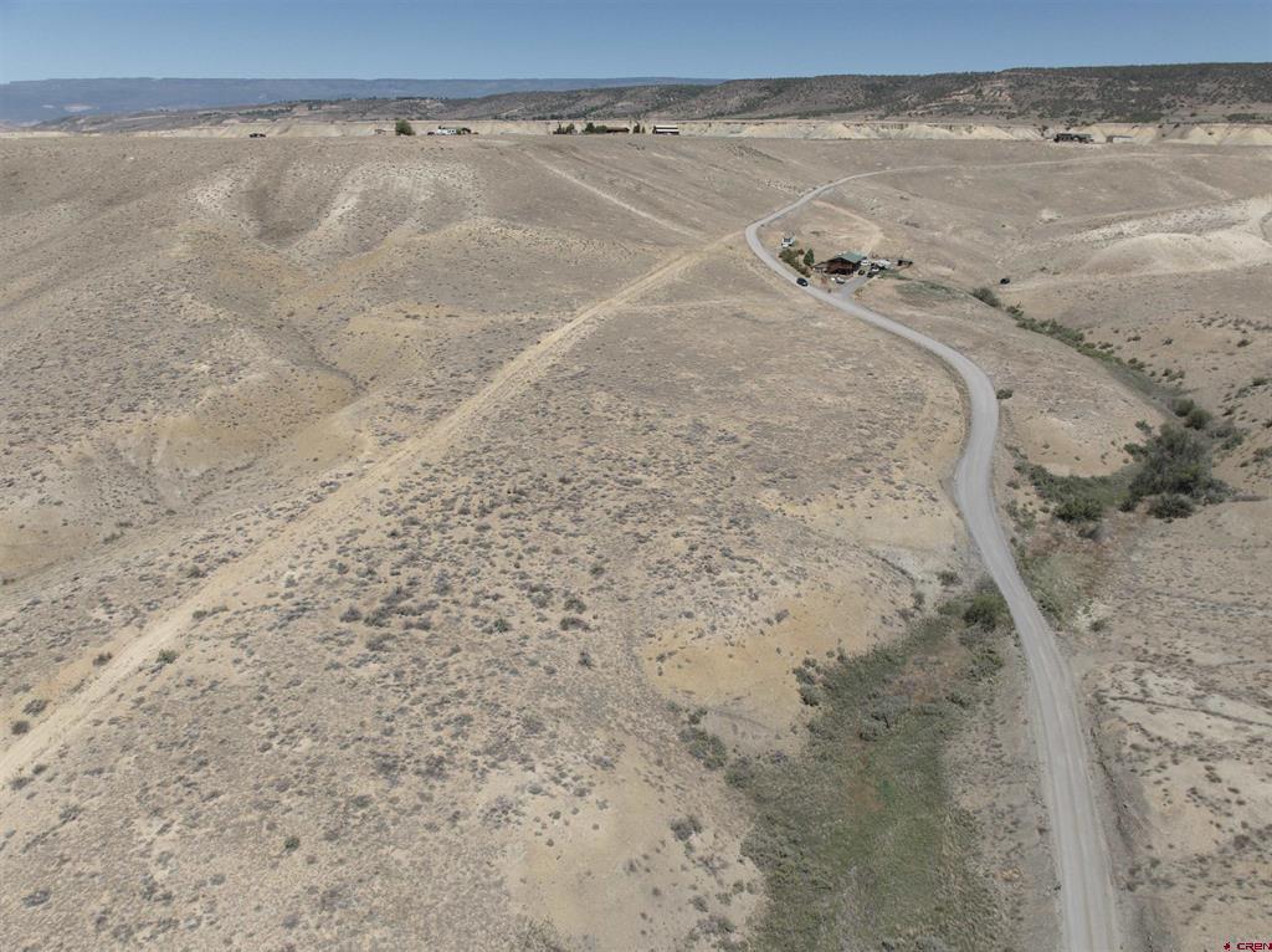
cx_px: 636
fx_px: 881
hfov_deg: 71.6
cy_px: 476
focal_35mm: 24
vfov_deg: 56.7
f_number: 2.8
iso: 100
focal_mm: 12.29
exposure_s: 1/80
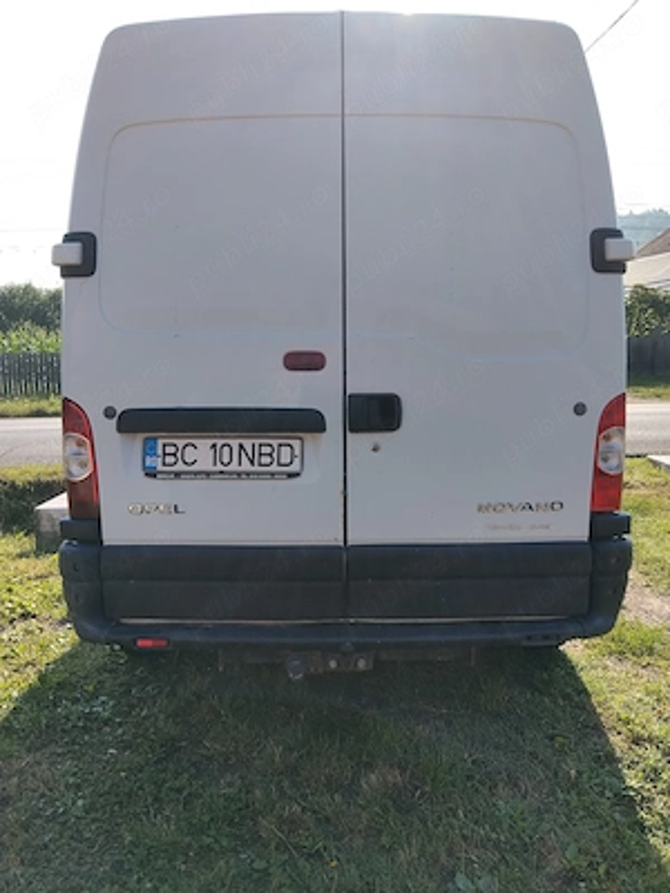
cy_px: 446
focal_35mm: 29
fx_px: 748
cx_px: 335
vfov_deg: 61.7
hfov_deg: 48.2
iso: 50
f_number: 1.8
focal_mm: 3.96
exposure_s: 1/1263
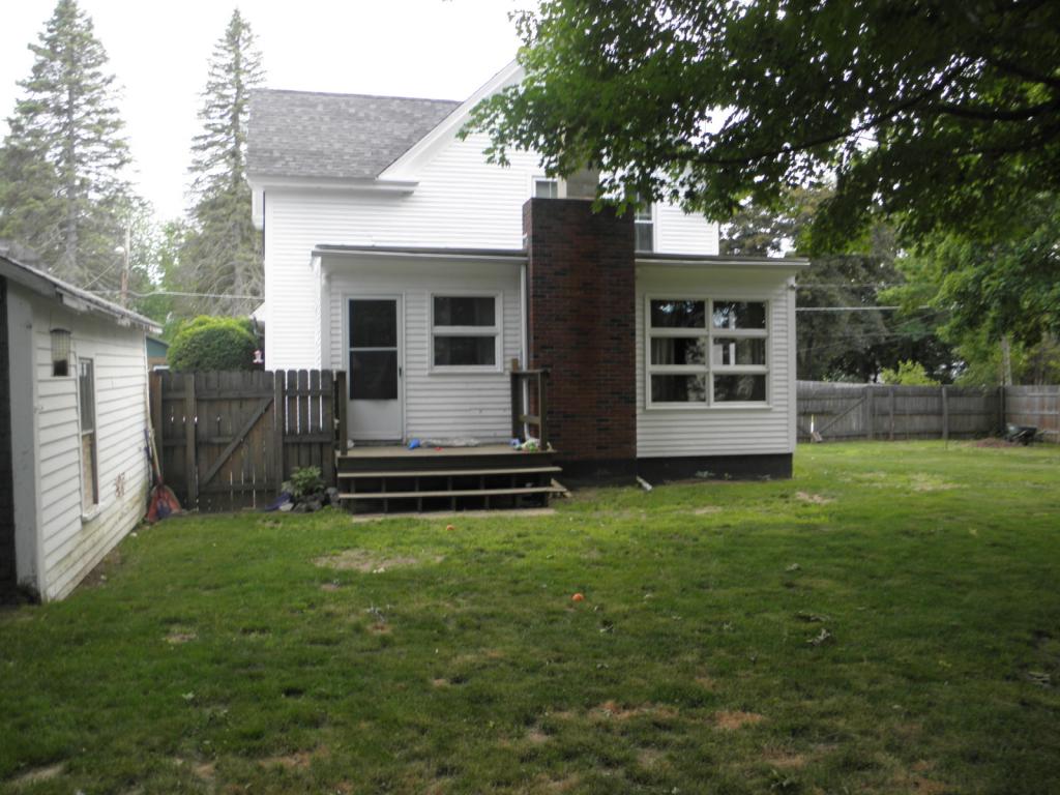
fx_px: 919
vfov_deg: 46.8
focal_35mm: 30
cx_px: 530
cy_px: 398
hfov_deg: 60.0
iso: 100
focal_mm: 5.5
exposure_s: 1/40
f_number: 3.6
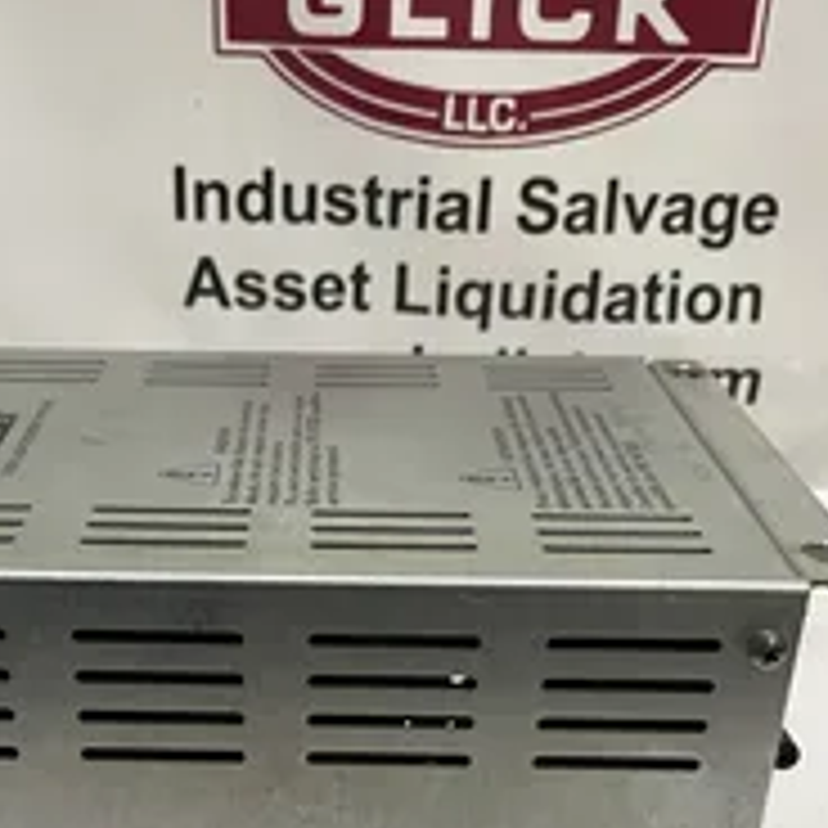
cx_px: 288
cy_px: 770
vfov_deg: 32.1
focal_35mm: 50
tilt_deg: -31.0
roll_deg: -3.1
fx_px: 1353
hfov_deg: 33.8
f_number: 1.6
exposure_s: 1/60
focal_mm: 4.2
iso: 125
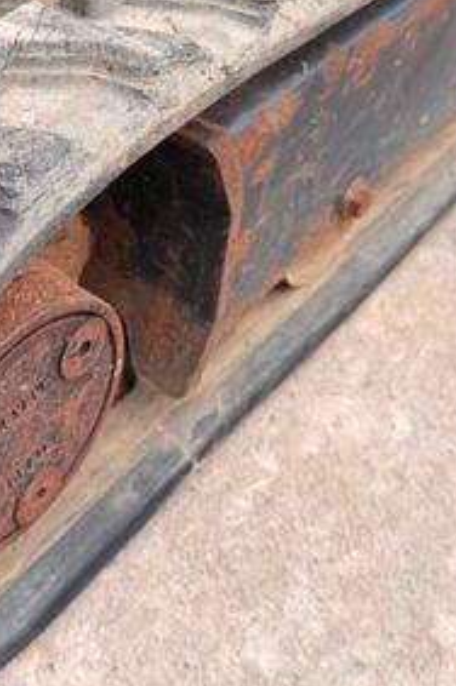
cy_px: 245
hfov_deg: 25.1
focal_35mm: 53
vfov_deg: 37.3
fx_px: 1009
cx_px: 97
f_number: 1.78
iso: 80
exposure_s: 1/788
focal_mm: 6.76
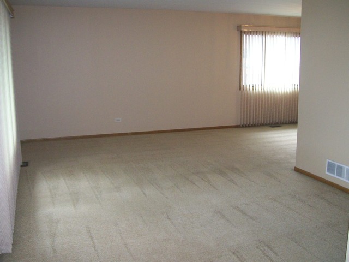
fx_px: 363
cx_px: 174
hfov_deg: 51.4
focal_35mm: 36
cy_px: 131
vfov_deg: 39.7
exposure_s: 1/64
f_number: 2.7
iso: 140
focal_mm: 6
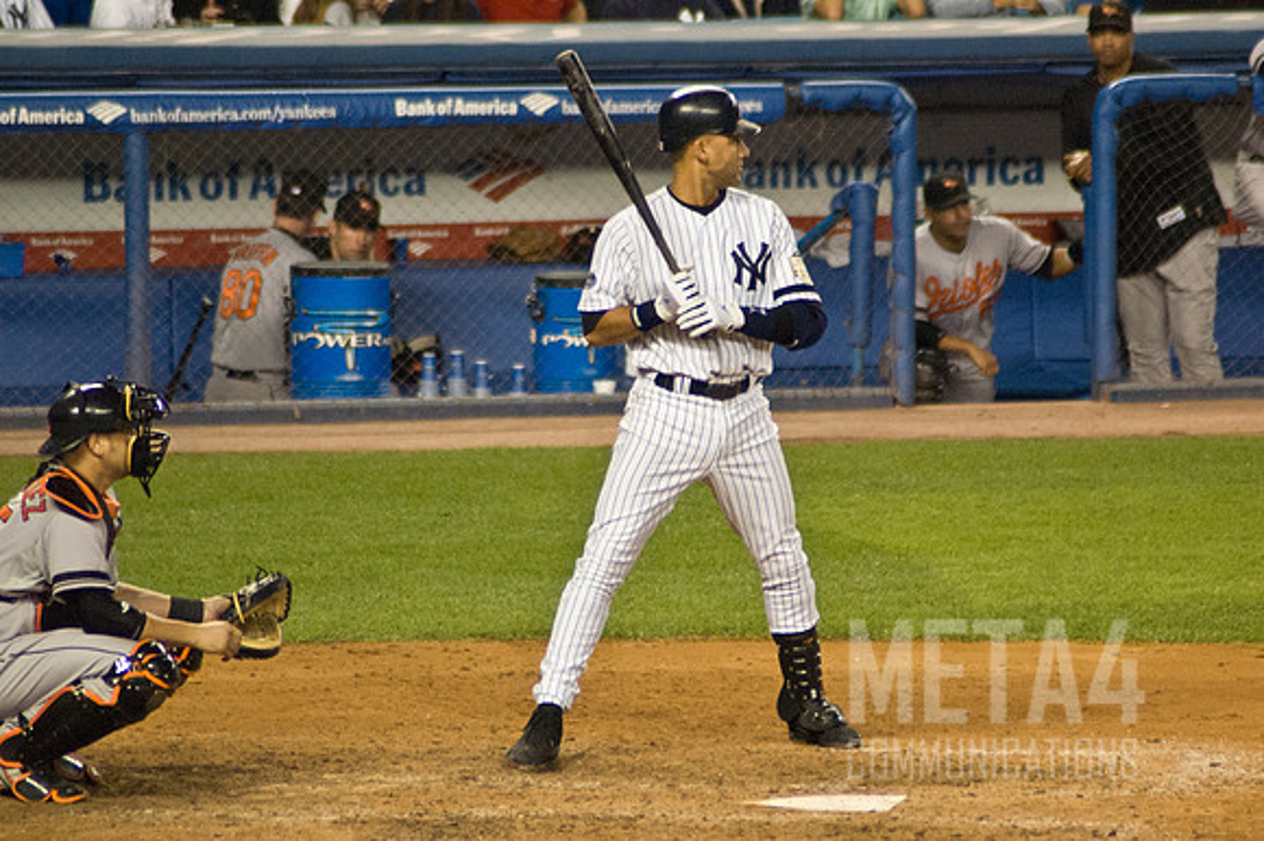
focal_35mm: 493
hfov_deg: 4.2
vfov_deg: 2.8
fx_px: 17293
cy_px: 461
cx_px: 692
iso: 1250
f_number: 5.6
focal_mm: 300
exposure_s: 1/200
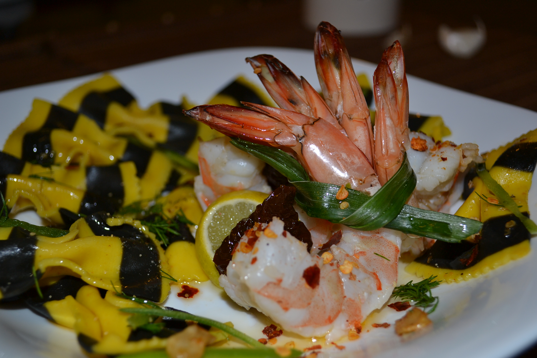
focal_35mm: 45
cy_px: 179
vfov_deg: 29.9
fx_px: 671
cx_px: 268
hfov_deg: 43.6
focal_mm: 30
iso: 180
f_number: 4.5
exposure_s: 1/60
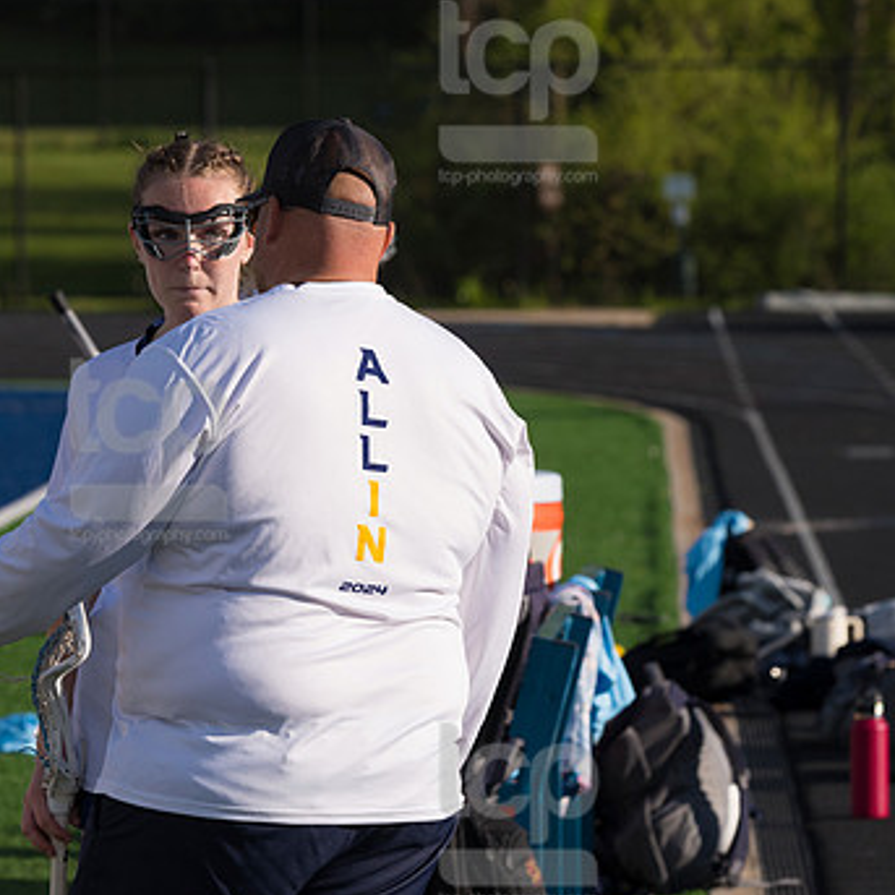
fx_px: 8483
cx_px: 149
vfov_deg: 6.0
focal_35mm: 290
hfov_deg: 6.0
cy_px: 451
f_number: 5.6
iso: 250
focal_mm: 135
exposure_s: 1/1600
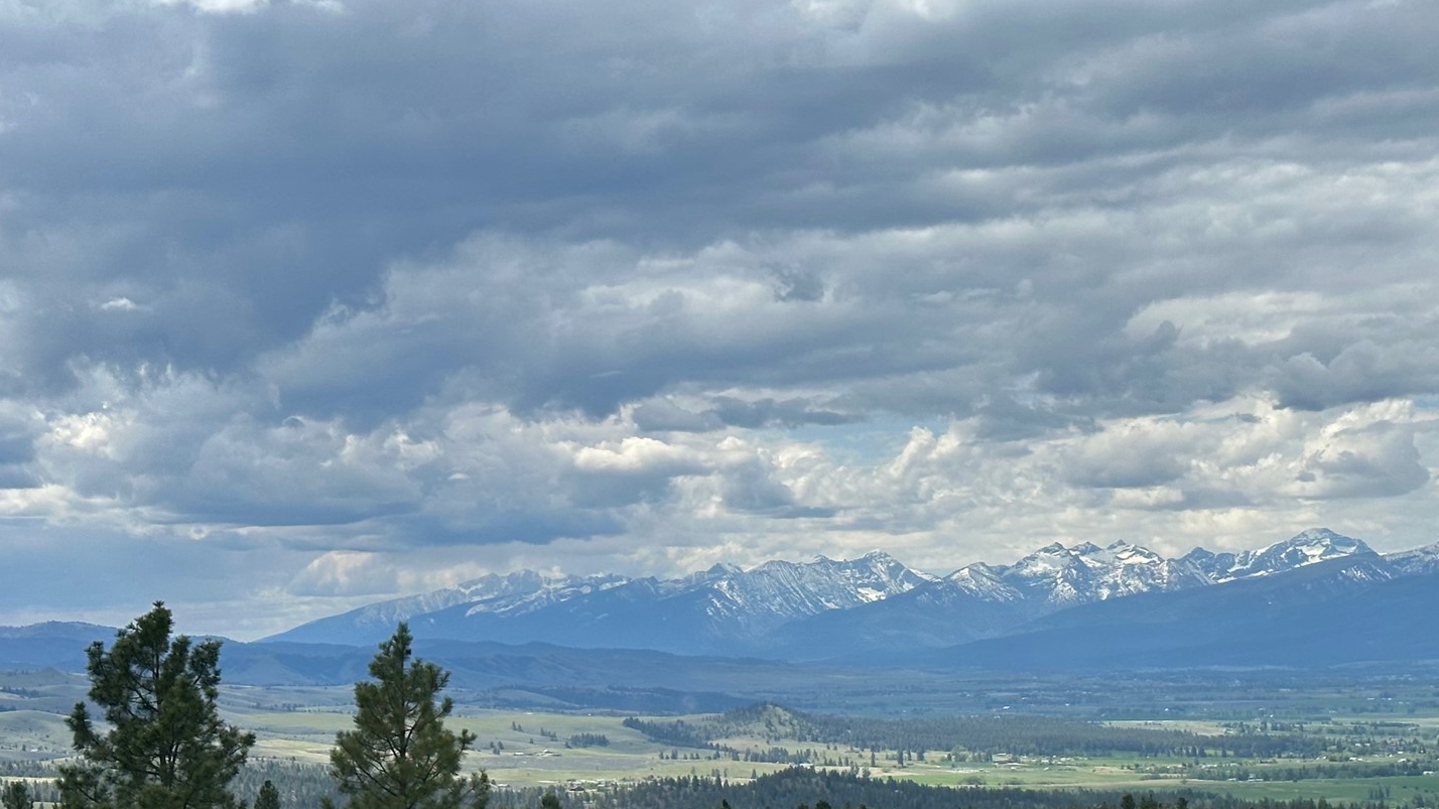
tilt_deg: +0.0
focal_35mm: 75
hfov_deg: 28.2
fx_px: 2862
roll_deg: +2.6
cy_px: 601
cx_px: 837
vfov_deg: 16.0
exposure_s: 1/6623
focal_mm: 6.86
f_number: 1.78
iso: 64
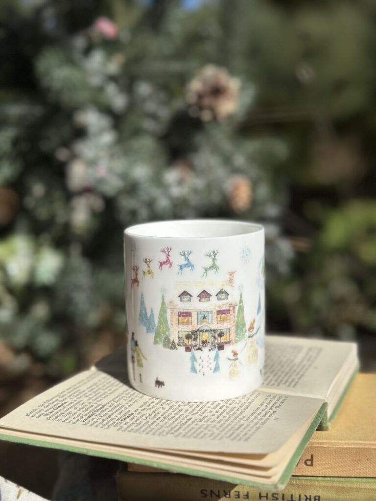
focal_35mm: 48
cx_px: 188
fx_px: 695
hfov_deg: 30.3
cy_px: 250
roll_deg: +0.7
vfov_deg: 39.7
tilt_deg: -7.0
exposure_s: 1/23256
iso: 80
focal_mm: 6.86
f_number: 1.78
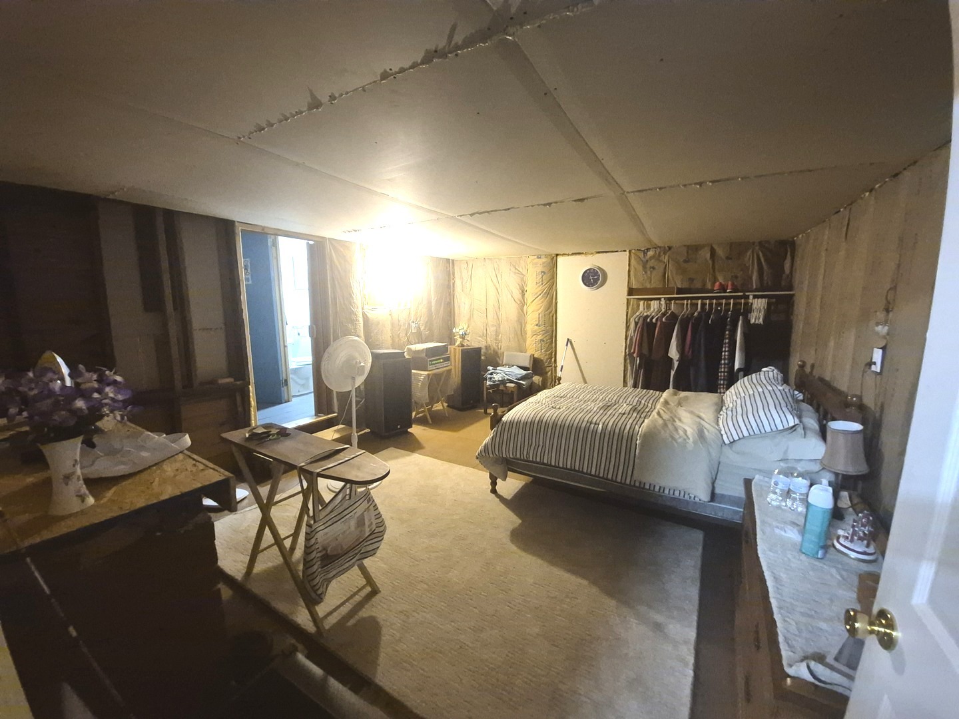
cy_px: 360
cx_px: 480
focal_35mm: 13
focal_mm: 1.74
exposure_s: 1/40
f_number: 2.2
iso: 1250
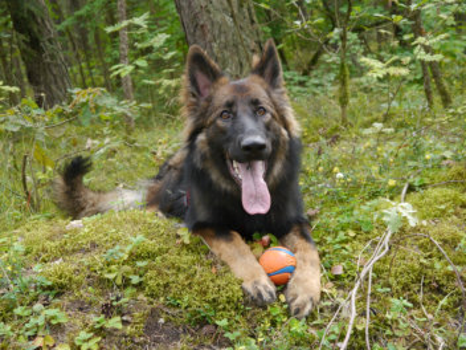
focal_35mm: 50
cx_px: 233
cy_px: 175
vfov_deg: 29.1
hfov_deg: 38.2
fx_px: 673
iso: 640
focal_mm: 25
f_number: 4.6
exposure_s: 1/250
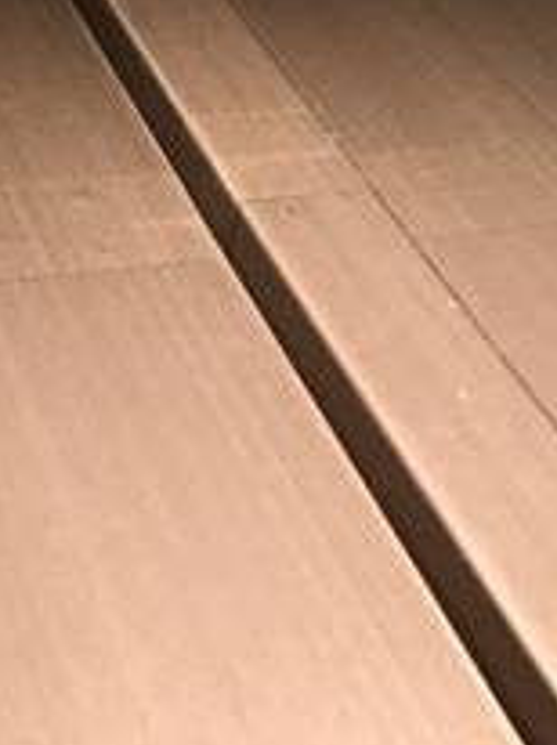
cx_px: 159
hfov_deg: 16.9
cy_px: -354
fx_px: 1870
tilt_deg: -15.0
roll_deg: -5.1
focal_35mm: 87
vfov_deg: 19.7
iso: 50
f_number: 1.8
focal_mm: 3.99
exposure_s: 1/15
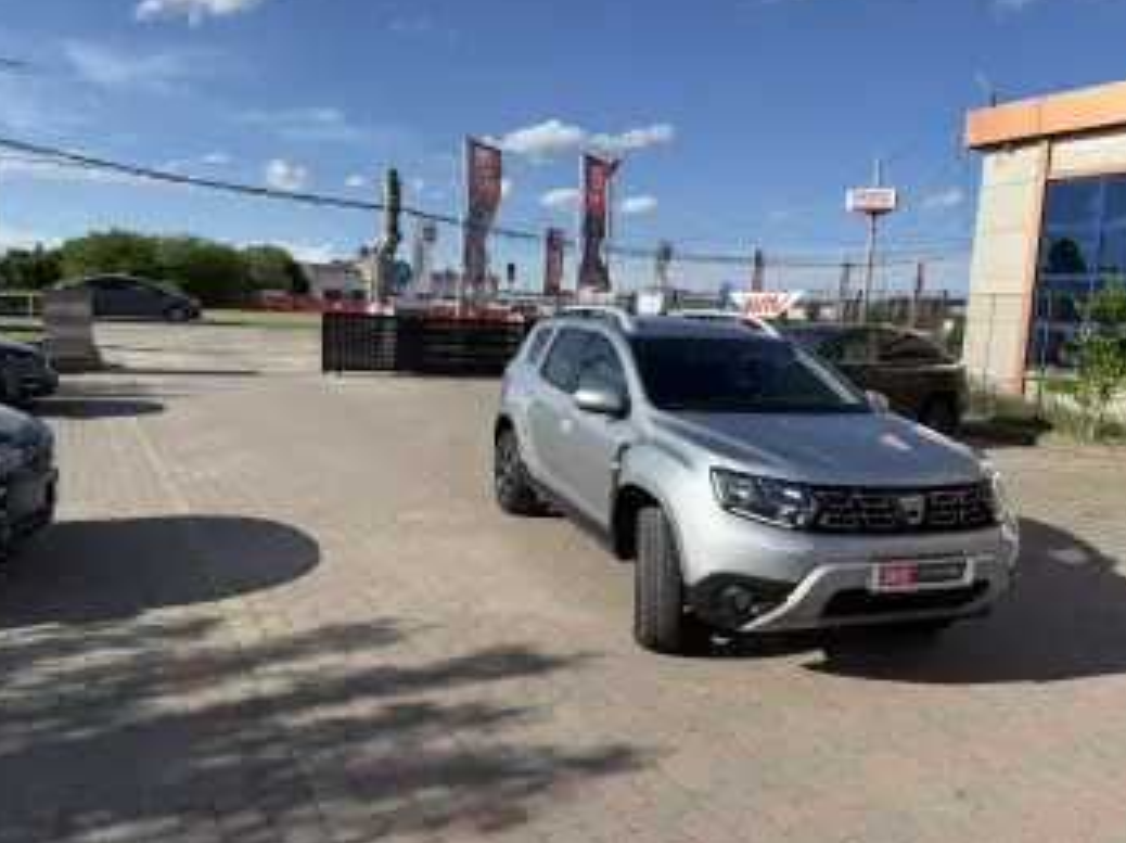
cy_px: 417
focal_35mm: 25
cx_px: 566
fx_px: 813
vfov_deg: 54.8
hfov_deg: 69.4
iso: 80
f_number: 1.78
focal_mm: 6.76
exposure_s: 1/5319
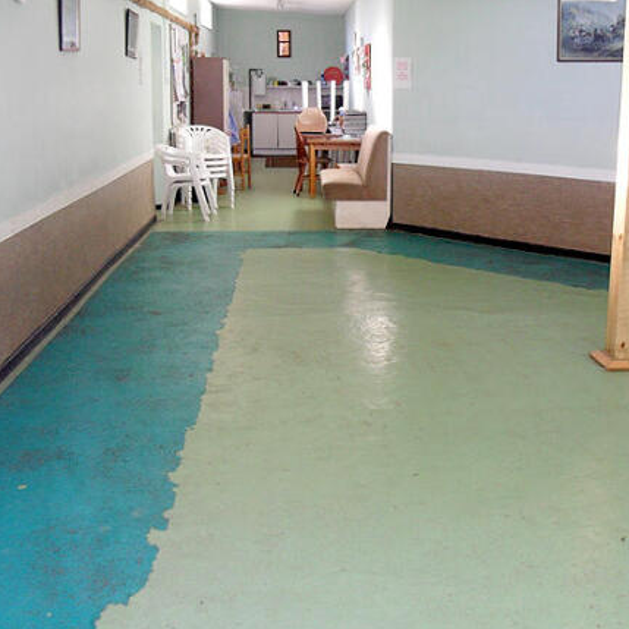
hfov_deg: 39.9
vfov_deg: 40.0
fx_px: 863
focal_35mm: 42
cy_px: 319
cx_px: 378
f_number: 3.2
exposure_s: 1/45
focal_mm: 6.3
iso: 200
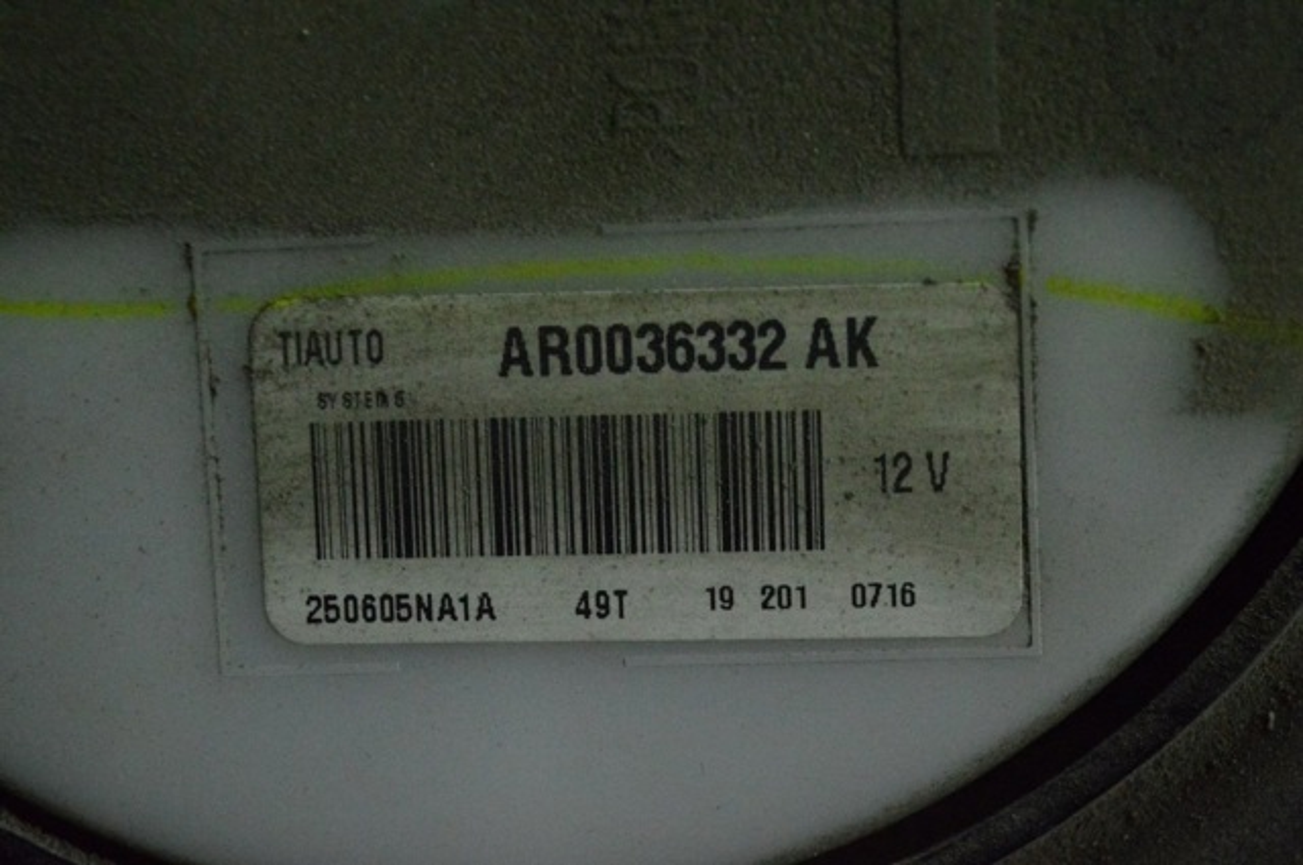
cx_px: 652
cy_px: 432
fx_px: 2982
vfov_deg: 16.5
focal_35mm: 82
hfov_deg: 24.6
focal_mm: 55
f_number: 6.3
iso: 6400
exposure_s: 1/640
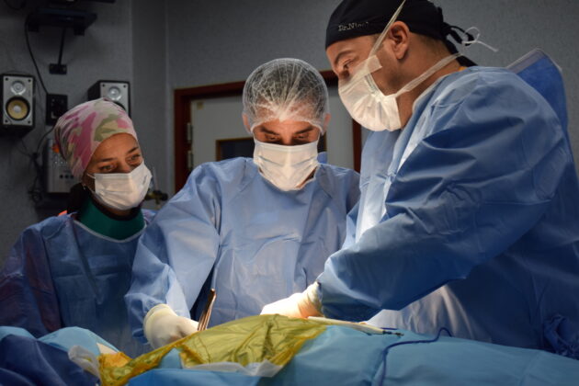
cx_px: 290
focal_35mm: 60
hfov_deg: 33.4
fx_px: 965
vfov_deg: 22.6
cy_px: 193
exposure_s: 1/80
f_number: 5
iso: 400
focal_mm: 40
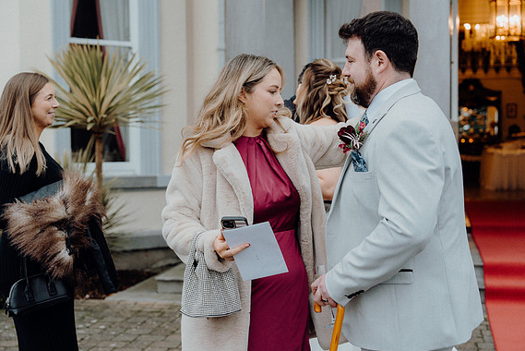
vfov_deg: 25.1
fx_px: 788
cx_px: 263
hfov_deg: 36.9
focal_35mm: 54
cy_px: 176
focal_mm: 53
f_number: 3.5
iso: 800
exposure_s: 1/200
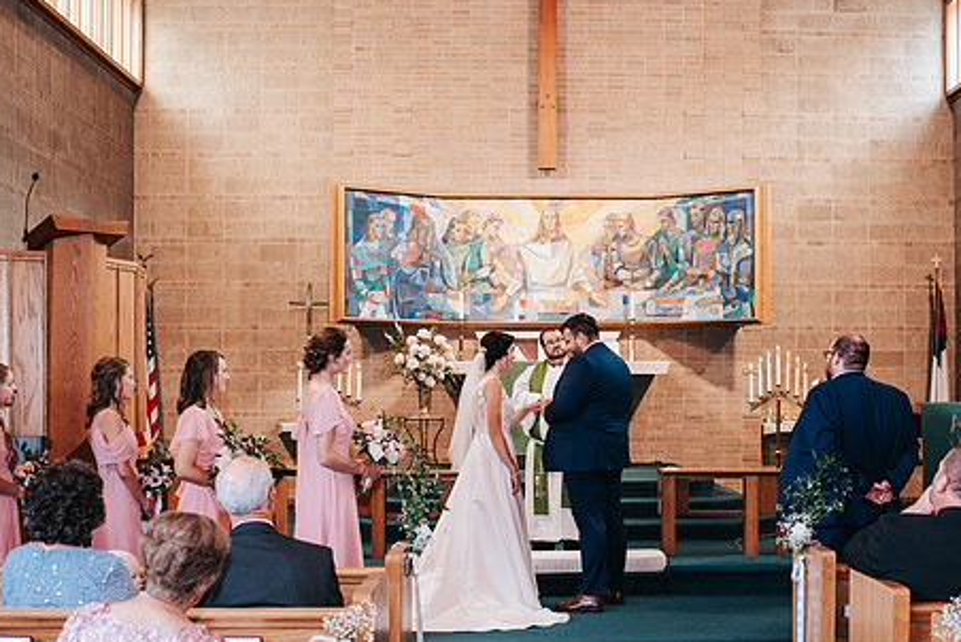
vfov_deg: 29.2
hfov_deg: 42.6
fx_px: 1229
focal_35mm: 46
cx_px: 559
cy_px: 401
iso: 800
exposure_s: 1/125
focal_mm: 35
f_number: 3.2
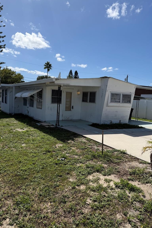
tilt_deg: -4.4
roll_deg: -2.4
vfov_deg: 69.4
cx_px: 76
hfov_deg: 49.6
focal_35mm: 26
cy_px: 111
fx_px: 165
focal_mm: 6.76
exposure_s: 1/8130
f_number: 1.78
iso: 80
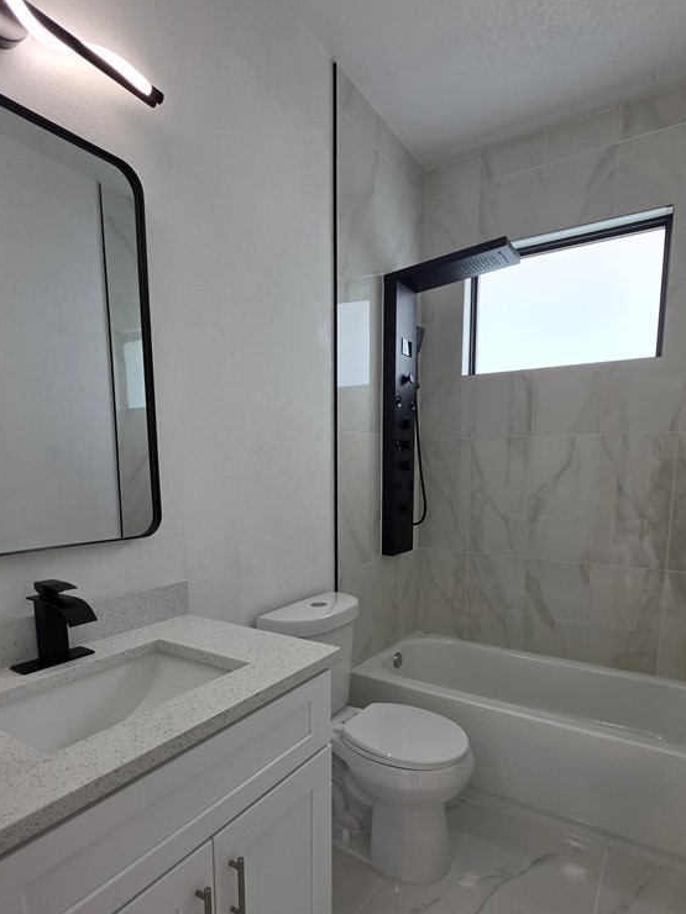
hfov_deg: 71.6
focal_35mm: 18
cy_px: 540
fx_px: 476
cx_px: 342
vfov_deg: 86.9
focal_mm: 2.2
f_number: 1.9
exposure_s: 1/120
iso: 32
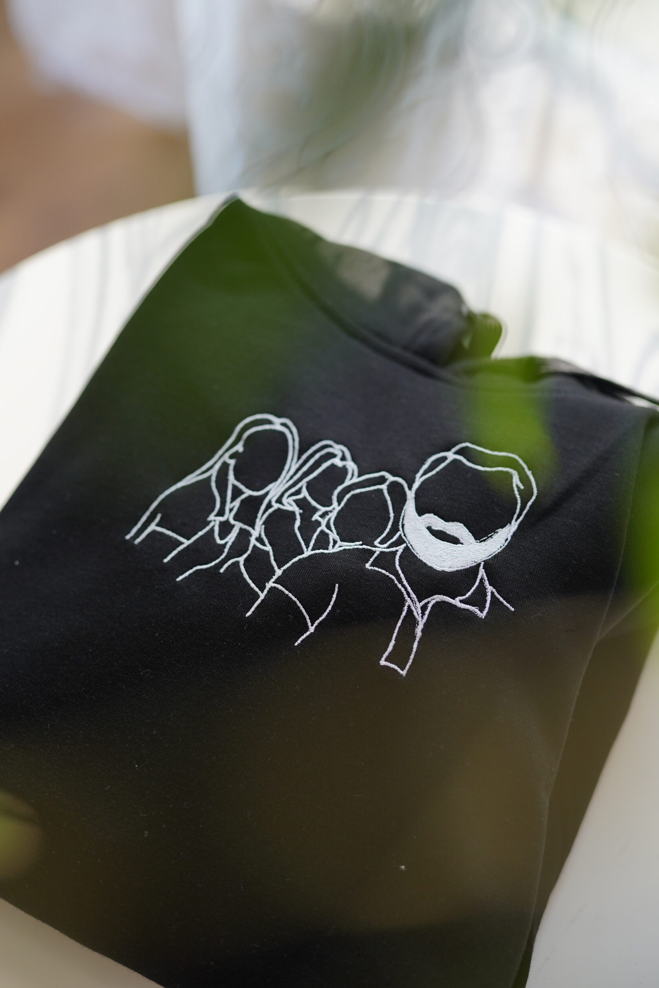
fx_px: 1400
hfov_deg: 26.5
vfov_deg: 38.9
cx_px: 326
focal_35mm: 51
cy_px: 496
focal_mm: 50
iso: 800
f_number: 2
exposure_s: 1/1000
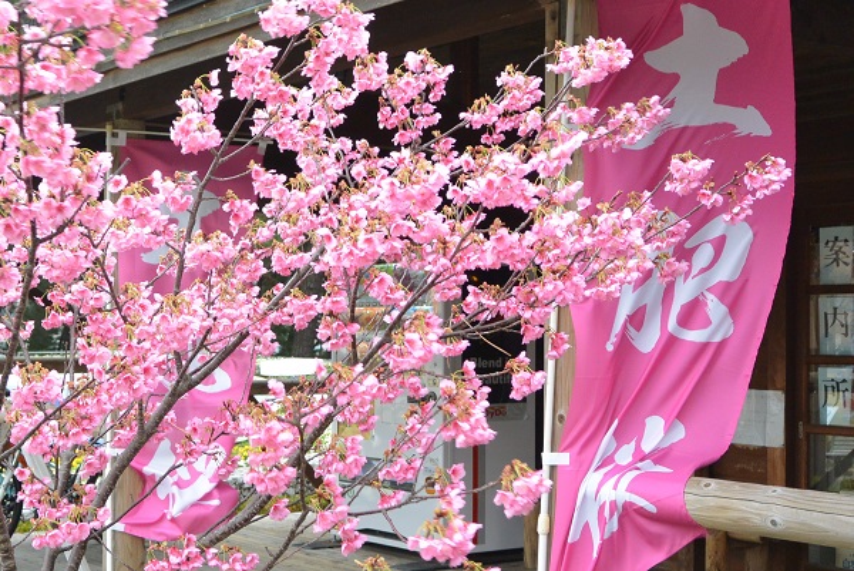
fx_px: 1234
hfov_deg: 38.2
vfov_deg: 26.0
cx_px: 427
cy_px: 286
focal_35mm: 52
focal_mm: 19.6
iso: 640
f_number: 4.8
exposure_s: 1/60
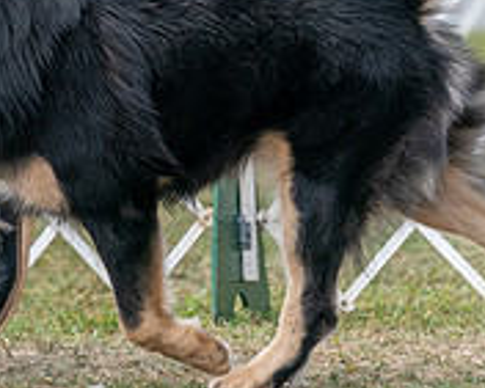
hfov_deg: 2.8
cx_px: -76
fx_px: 10025
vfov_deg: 2.2
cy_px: -171
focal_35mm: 698
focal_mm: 194
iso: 400
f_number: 4
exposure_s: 1/1250
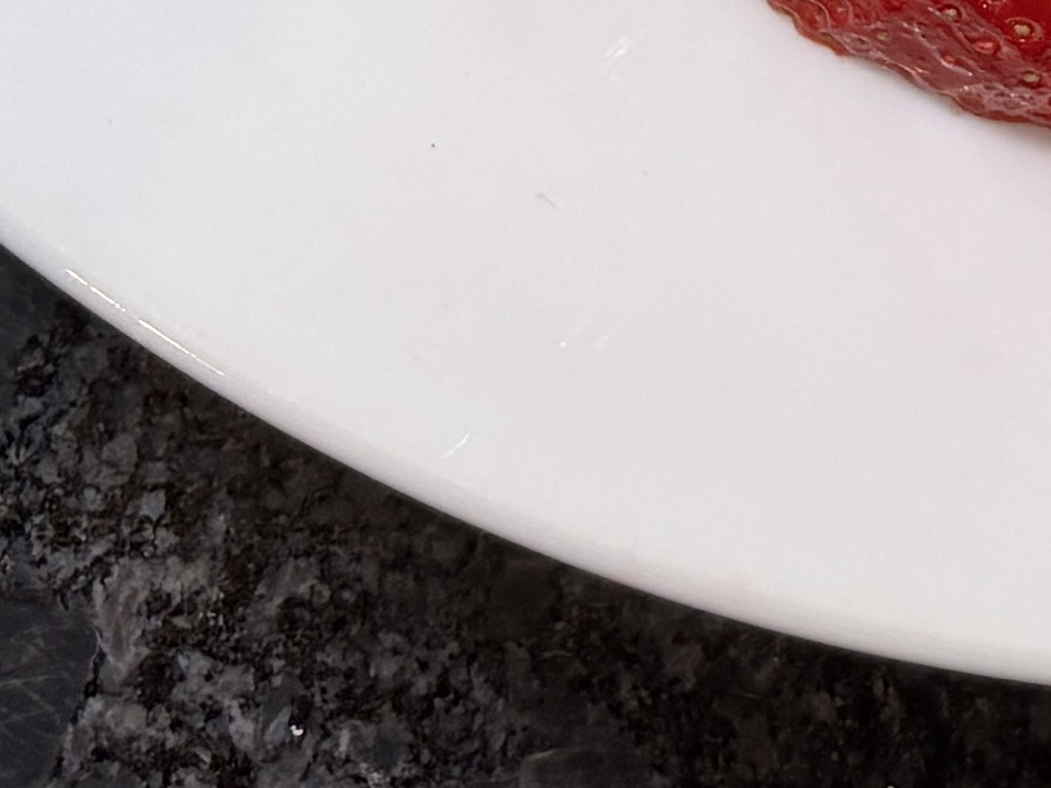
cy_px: -1454
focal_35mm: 157
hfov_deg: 12.2
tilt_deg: -88.9
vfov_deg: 8.2
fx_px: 4766
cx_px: 1374
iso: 100
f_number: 1.6
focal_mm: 5.96
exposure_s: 1/120
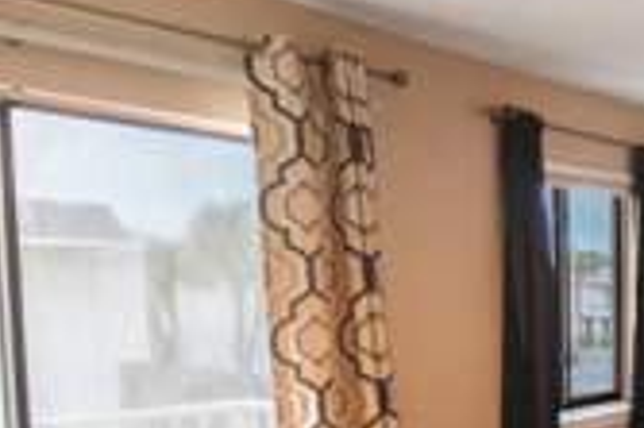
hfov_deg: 32.4
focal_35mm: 49
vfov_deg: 26.7
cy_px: 374
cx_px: 798
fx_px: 876
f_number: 2.8
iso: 50
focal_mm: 17
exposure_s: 1/10
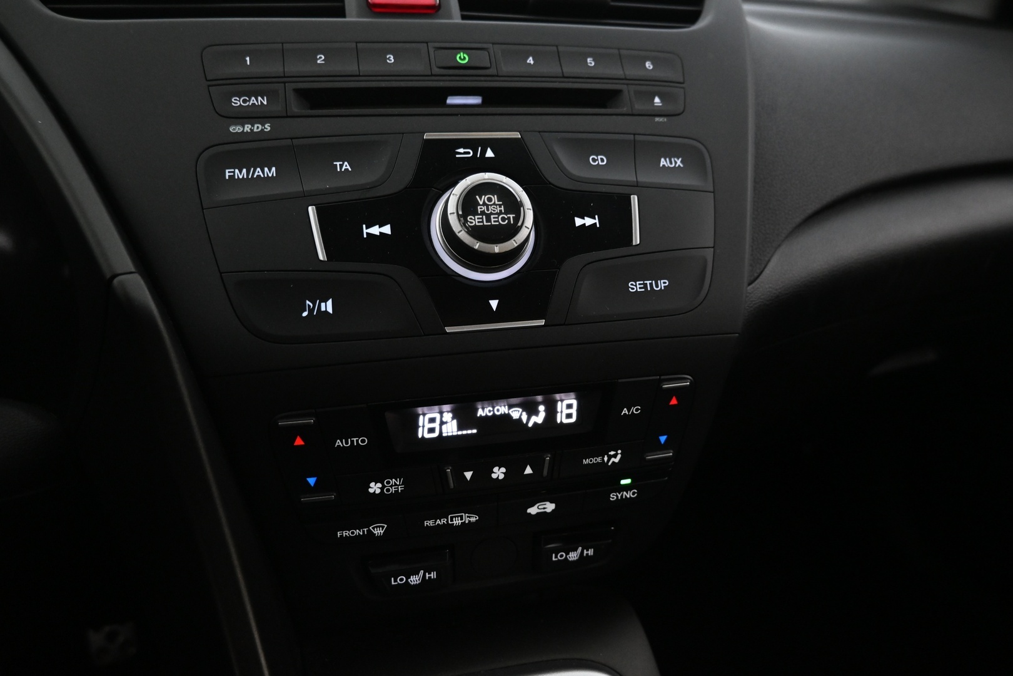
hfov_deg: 73.7
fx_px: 675
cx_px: 506
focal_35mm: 24
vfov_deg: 53.1
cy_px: 338
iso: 2500
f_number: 3.5
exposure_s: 1/25
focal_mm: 16
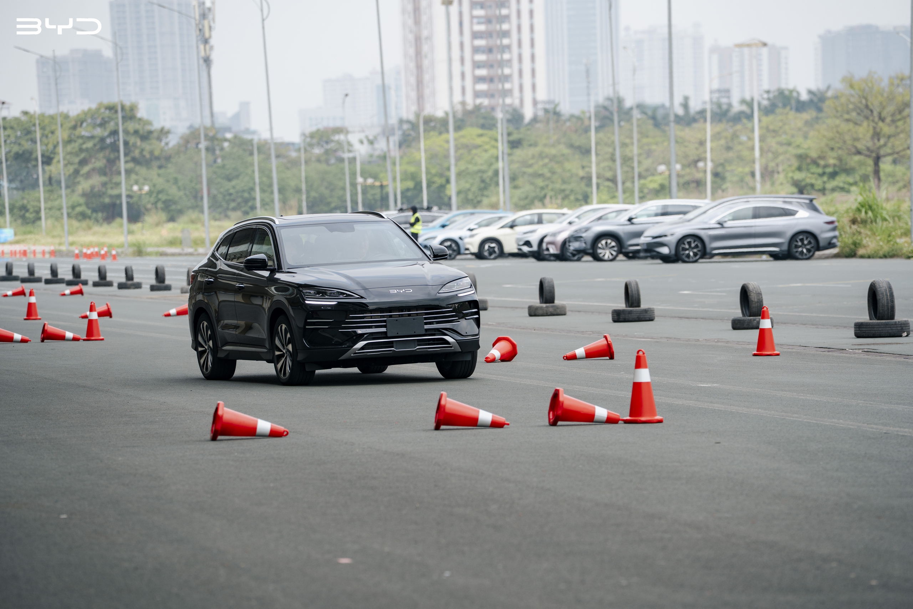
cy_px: 304
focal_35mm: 200
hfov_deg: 10.3
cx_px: 456
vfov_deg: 6.9
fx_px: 5072
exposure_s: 1/640
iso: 160
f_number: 4.5
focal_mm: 200
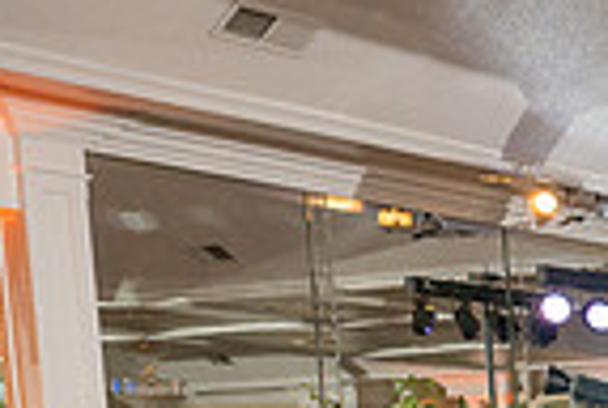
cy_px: 794
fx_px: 1879
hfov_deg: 14.6
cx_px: 1281
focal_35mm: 111
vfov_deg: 11.3
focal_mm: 24
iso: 640
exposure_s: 1/160
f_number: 3.2
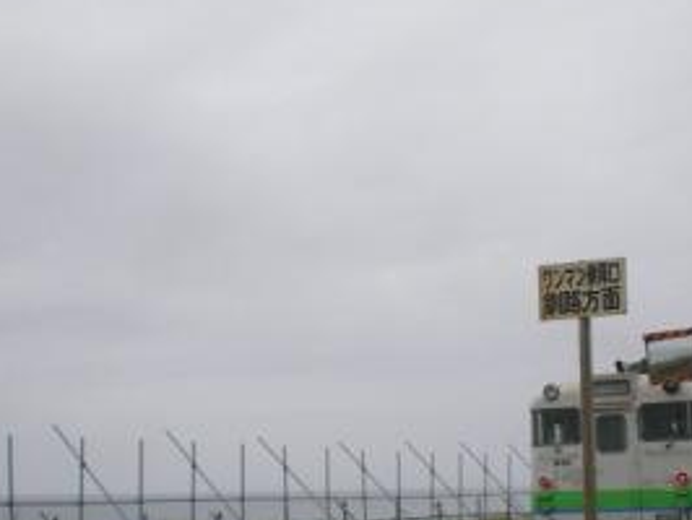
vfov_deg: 22.8
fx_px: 1281
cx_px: 541
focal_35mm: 64
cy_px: 361
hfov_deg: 29.6
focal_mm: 6.3
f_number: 4.6
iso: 64
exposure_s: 1/100
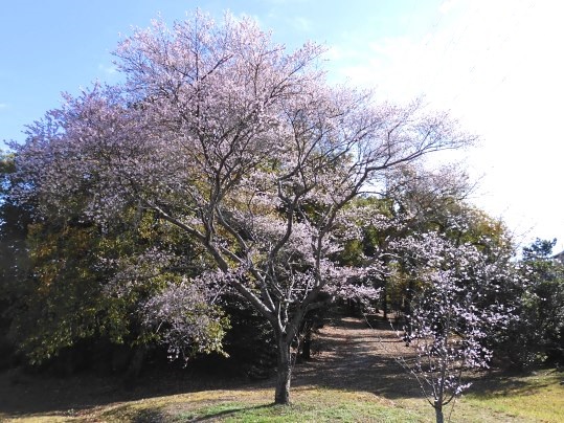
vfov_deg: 56.8
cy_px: 212
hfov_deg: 71.6
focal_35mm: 24
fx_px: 391
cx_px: 282
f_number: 3.4
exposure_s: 1/500
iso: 100
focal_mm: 4.3
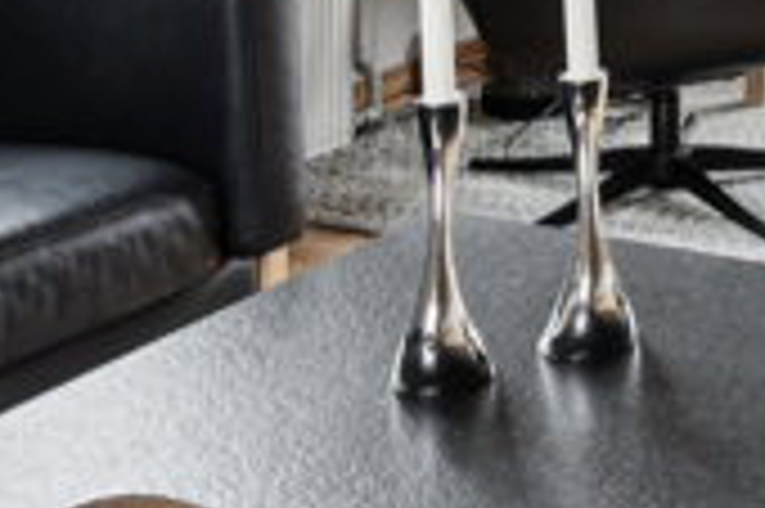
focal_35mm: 94
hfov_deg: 19.9
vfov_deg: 12.9
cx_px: 994
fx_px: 1996
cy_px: -452
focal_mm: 20
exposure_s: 1/8
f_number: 11
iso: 800
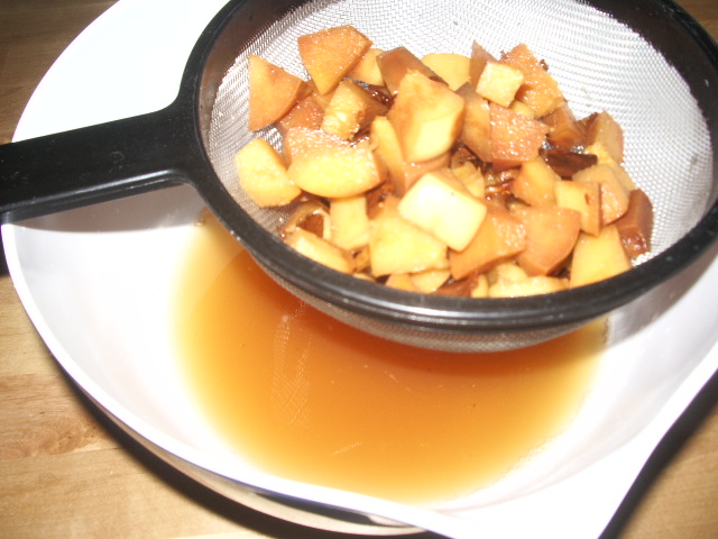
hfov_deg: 52.6
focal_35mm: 35
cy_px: 270
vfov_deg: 40.7
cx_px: 359
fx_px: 726
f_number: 4.3
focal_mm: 5.8
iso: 100
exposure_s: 1/40
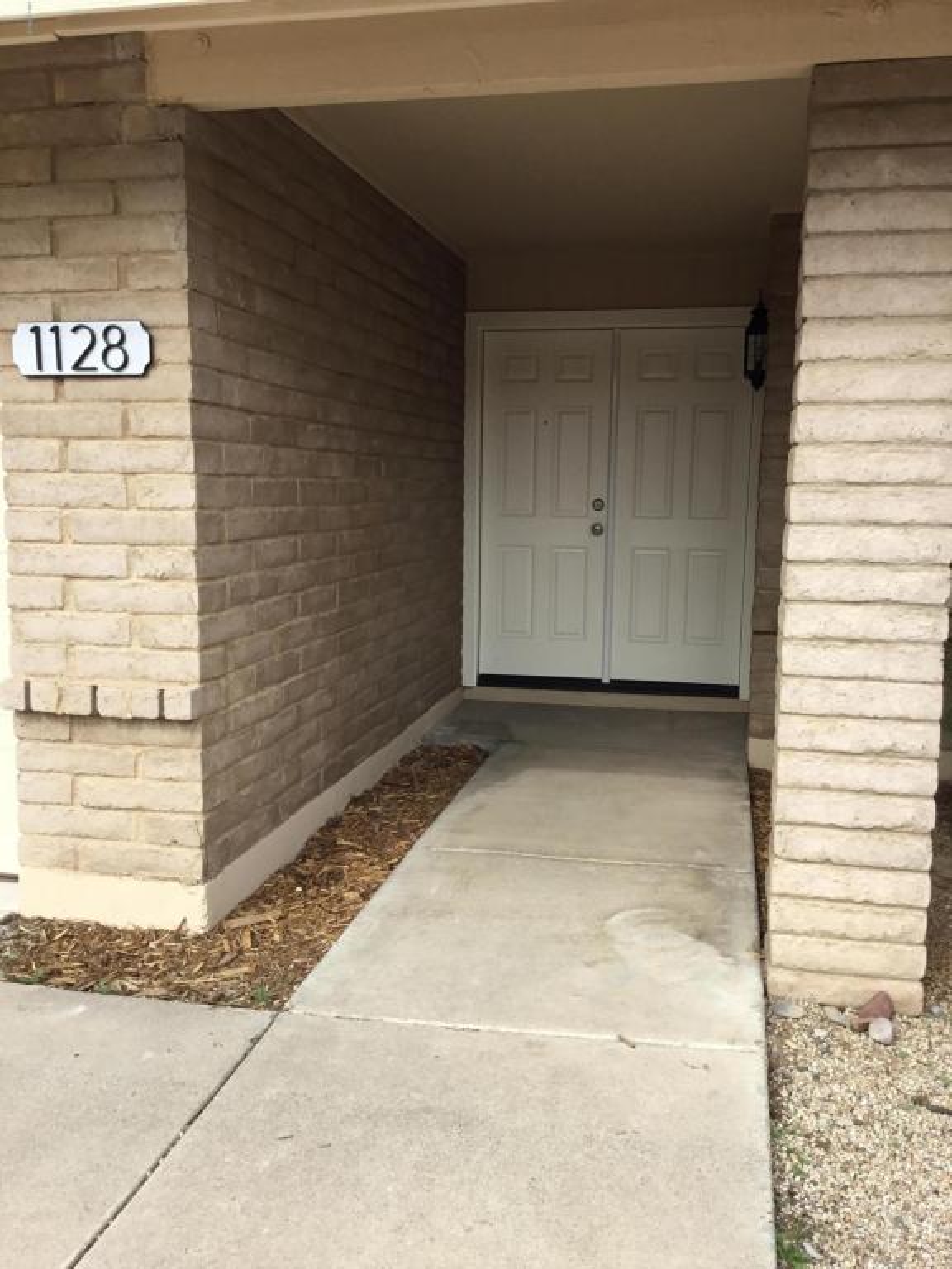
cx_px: 476
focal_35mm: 31
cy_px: 634
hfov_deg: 45.4
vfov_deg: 58.4
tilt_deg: -7.3
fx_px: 1137
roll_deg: -1.0
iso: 25
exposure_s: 1/455
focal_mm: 3.3
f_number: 2.4
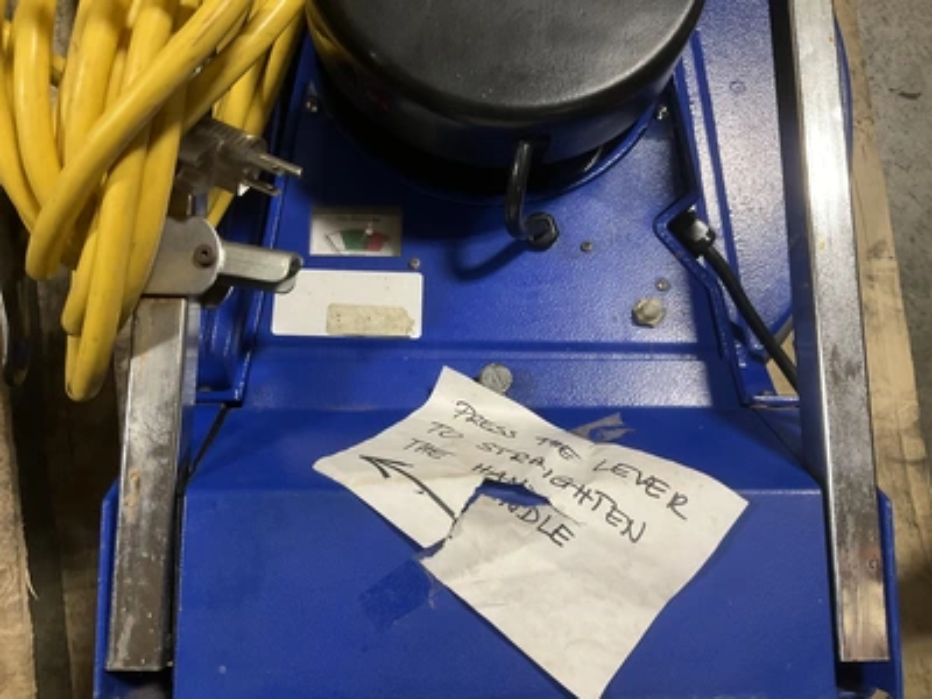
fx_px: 781
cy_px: 350
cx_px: 466
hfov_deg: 61.7
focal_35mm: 29
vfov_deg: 48.2
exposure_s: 1/40
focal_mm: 3
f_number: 1.8
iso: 250
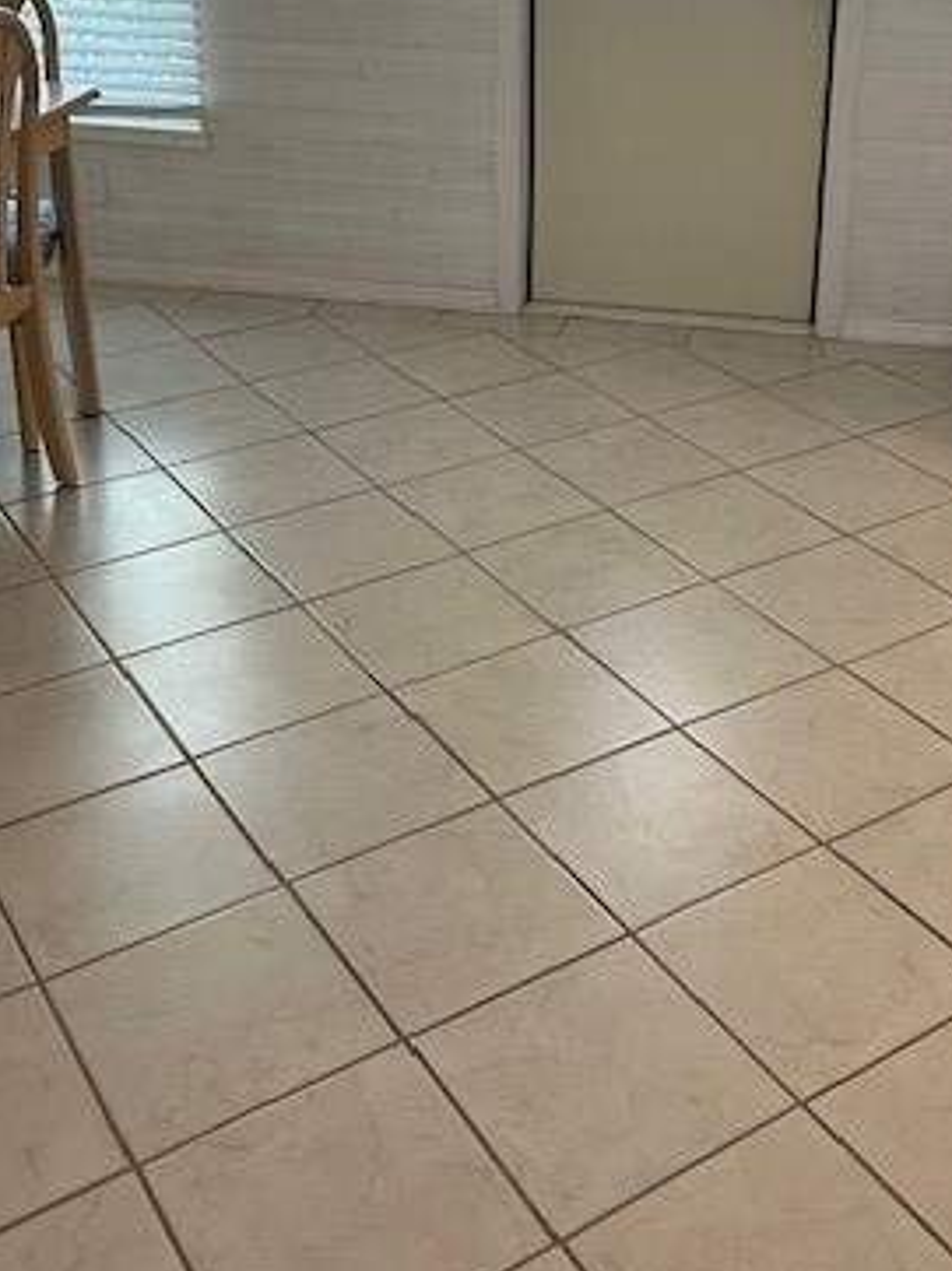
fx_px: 1689
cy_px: 277
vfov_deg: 39.8
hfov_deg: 31.4
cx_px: 555
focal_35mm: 46
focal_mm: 5.7
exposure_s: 1/120
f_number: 1.5
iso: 125
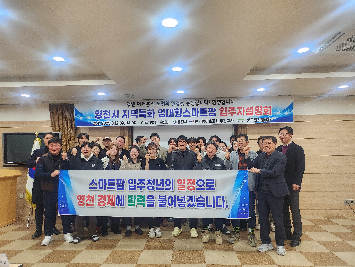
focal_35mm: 24
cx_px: 178
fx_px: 246
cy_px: 134
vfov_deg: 56.8
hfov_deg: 71.6
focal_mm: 5
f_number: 1.8
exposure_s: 1/120
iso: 250
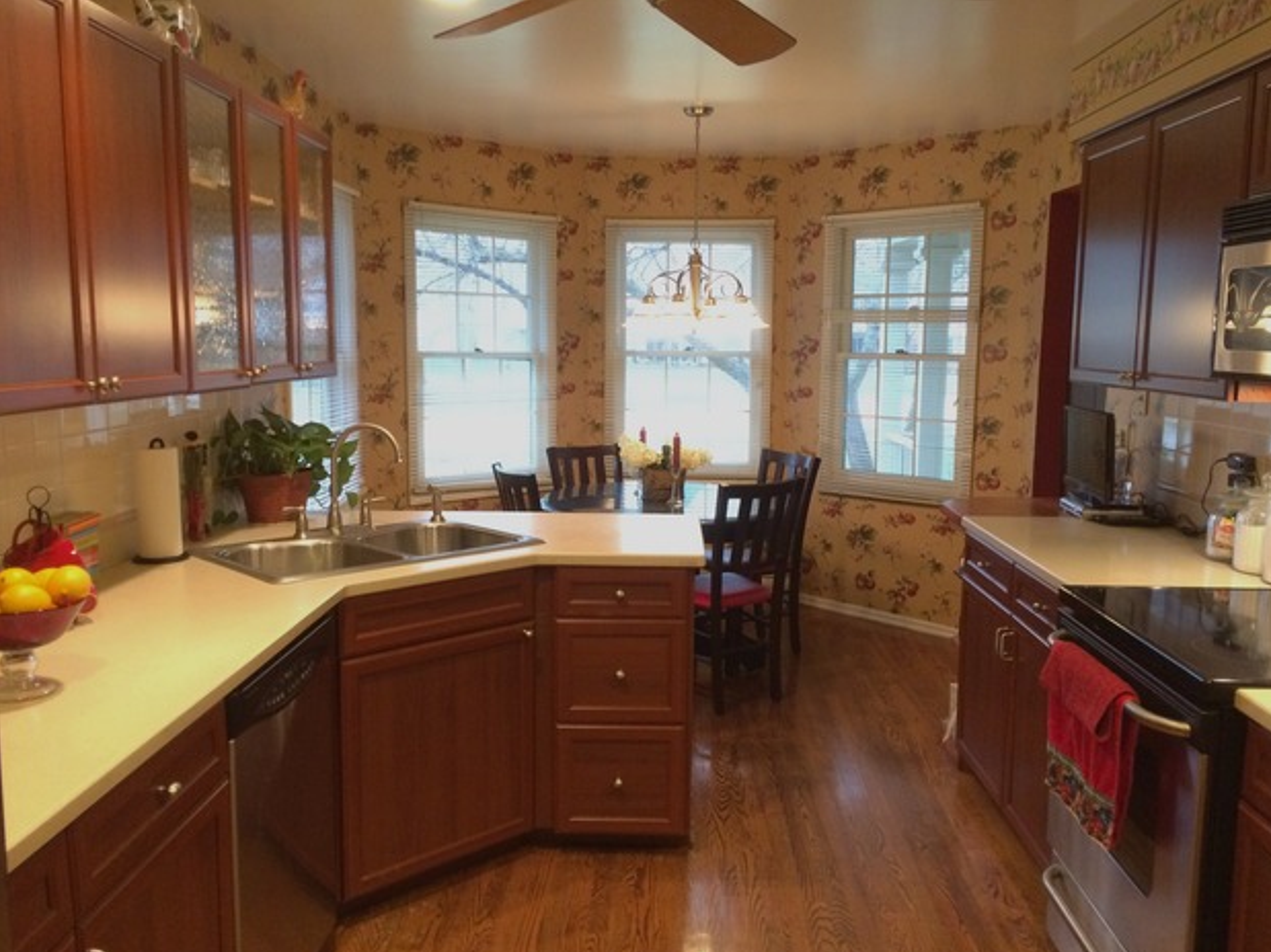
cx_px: 655
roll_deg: -0.2
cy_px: 490
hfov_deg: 60.0
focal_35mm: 30
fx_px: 1101
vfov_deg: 46.8
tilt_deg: -9.1
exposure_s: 1/30
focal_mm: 4.15
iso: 320
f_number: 2.2
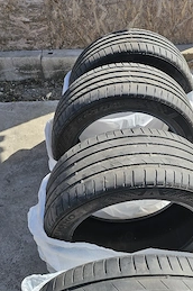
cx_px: 120
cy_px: 183
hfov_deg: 35.7
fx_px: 298
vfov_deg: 51.4
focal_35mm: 37
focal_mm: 6.3
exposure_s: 1/588
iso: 12
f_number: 1.7
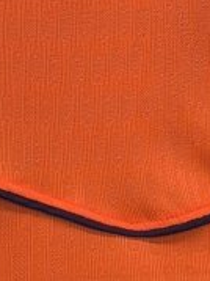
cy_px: -32
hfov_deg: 10.8
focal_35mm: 137
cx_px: 125
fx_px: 1109
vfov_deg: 14.1
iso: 400
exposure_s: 1/100
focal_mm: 6.14
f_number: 1.65
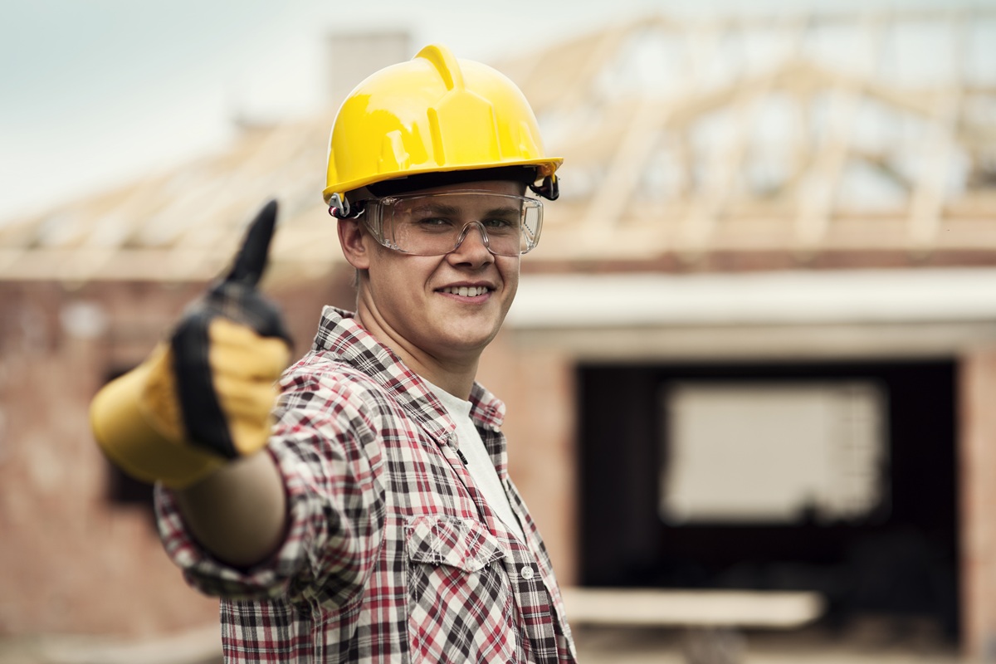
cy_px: 332
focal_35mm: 85
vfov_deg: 16.1
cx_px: 498
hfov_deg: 23.9
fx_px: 2351
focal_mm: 85
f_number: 2.5
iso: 100
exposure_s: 1/800
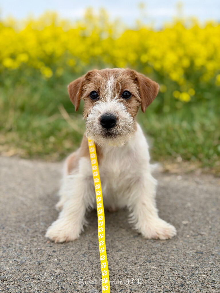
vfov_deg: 39.7
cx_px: 110
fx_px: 407
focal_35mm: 48
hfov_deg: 30.3
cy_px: 146
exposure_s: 1/2900
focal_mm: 6.76
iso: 64
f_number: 1.8
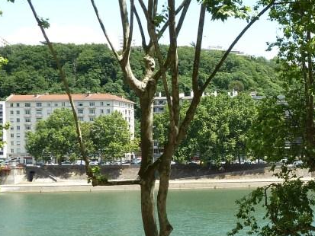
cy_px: 145
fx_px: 564
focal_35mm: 62
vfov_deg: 23.6
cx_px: 301
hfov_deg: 29.5
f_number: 4
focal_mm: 4.1
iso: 80
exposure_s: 1/200
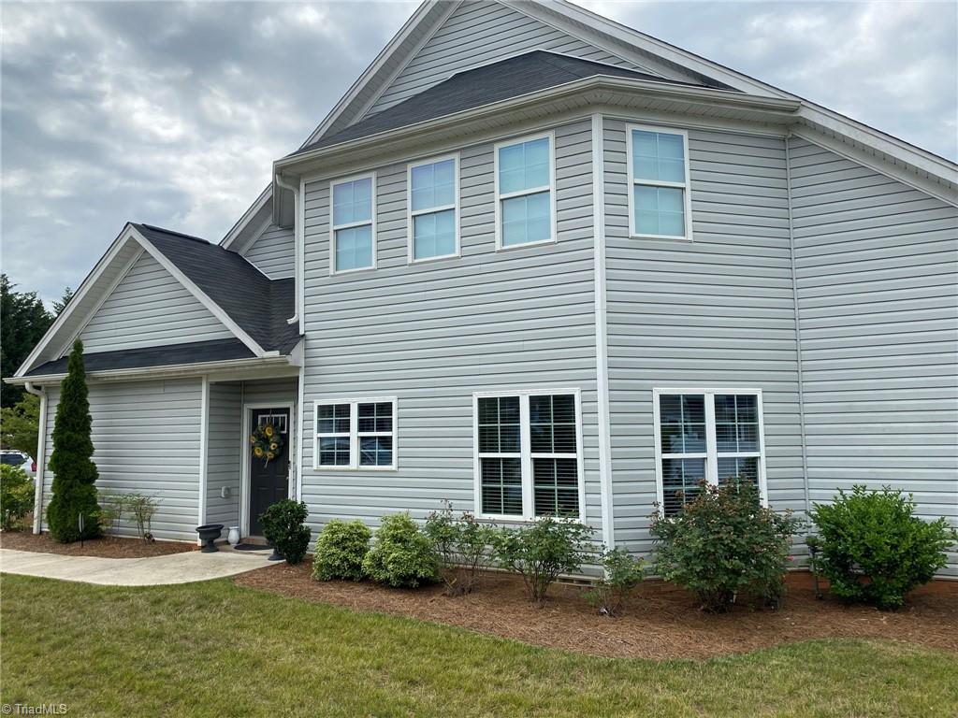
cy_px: 359
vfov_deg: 53.1
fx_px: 720
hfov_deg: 67.3
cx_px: 479
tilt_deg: +6.3
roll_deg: +0.5
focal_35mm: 26
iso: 32
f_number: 1.8
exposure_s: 1/2755
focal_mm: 4.25
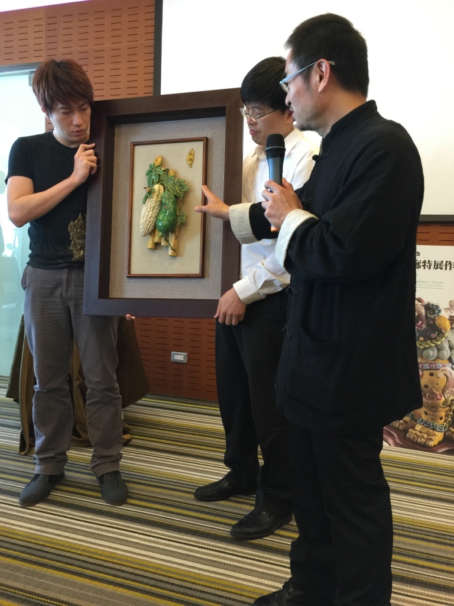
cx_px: 227
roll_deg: -2.0
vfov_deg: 61.7
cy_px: 303
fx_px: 507
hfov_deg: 48.2
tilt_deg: -5.2
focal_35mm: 29
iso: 50
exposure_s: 1/15
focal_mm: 4.15
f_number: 2.2
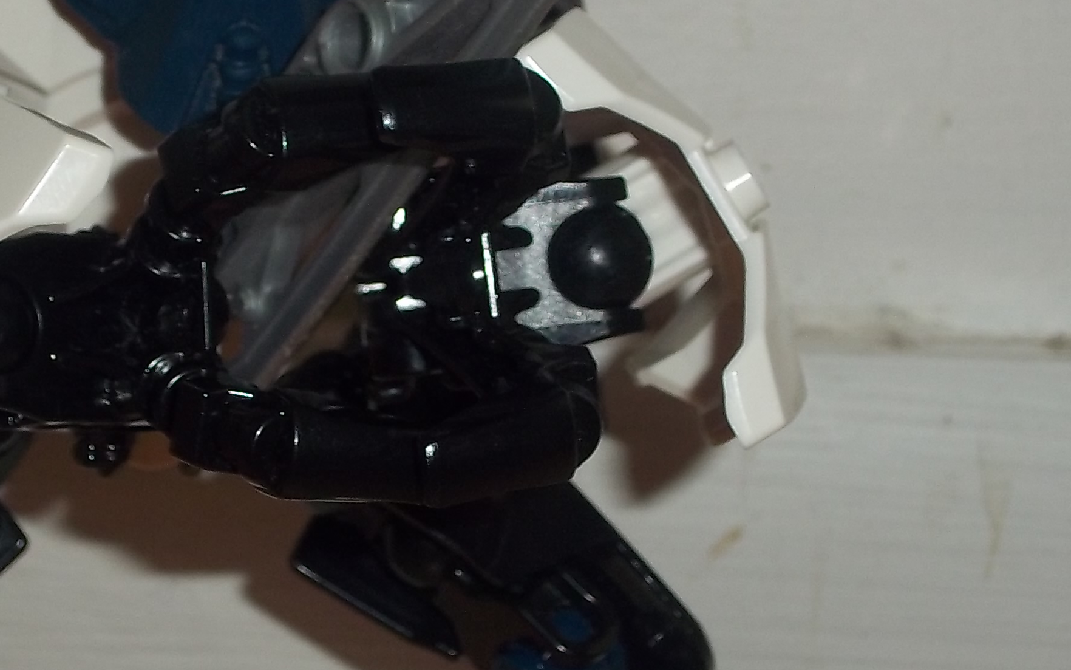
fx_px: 3999
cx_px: 300
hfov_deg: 15.2
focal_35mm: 137
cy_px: 322
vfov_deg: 9.6
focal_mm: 10.1
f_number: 3.9
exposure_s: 1/40
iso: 80
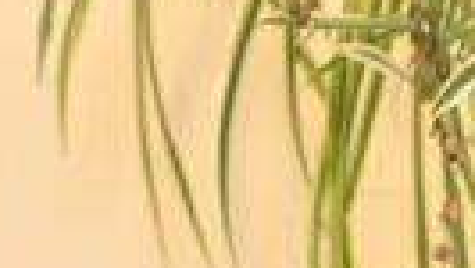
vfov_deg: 4.7
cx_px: 596
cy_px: 1551
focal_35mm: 193
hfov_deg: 10.9
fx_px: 2432
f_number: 1.7
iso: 160
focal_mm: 6.25
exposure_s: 1/180
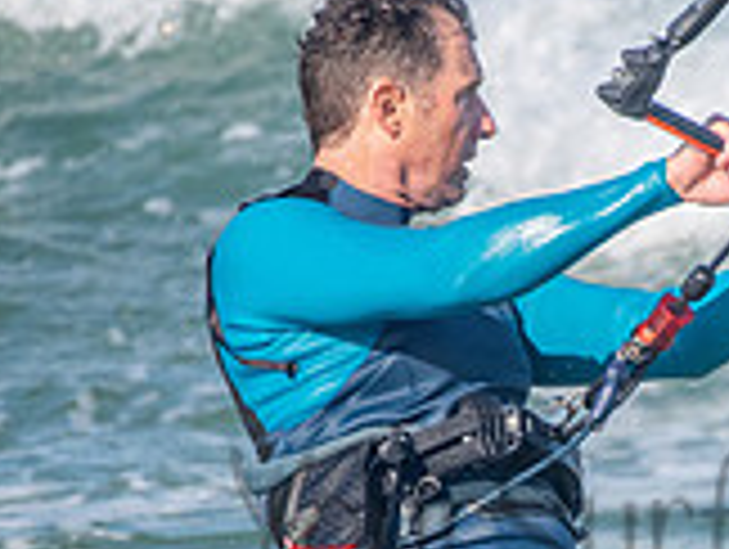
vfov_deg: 0.9
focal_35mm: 1721
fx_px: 36297
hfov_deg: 1.2
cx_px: 693
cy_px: 479
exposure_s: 1/4000
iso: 560
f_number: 5.6
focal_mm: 500
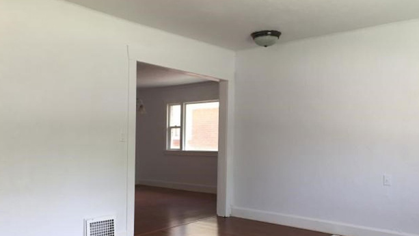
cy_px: 155
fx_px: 367
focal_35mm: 33
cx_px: 211
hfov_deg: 59.5
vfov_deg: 35.3
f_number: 2.2
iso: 40
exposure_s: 1/40
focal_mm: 4.15
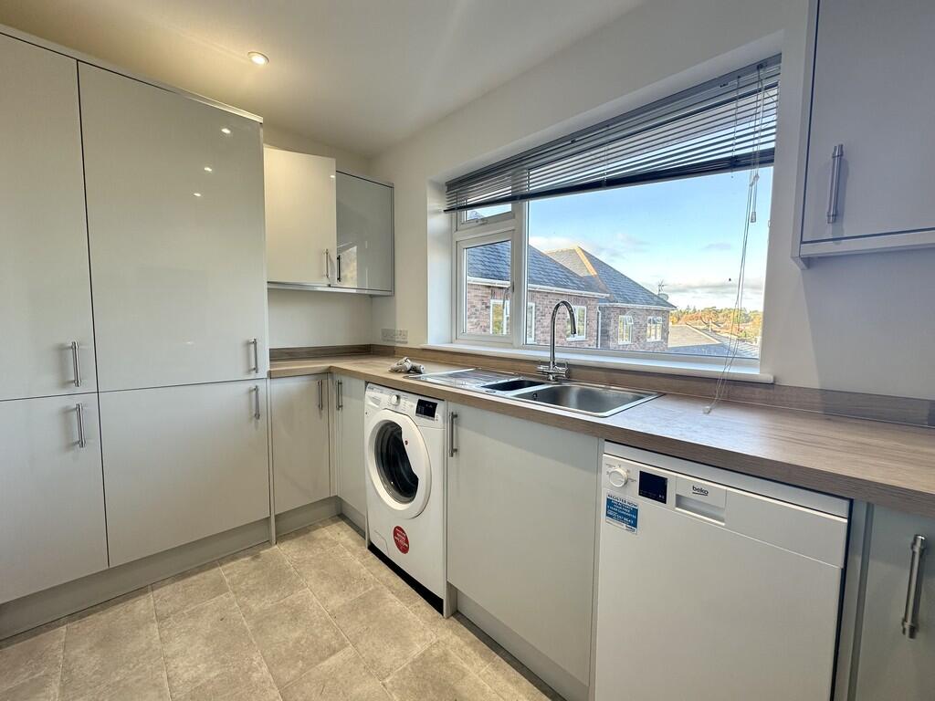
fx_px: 378
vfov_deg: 85.7
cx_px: 468
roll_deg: -0.9
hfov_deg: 102.1
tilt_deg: -4.6
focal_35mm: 14
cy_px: 350
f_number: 2.2
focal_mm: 2.22
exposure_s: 1/100
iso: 40
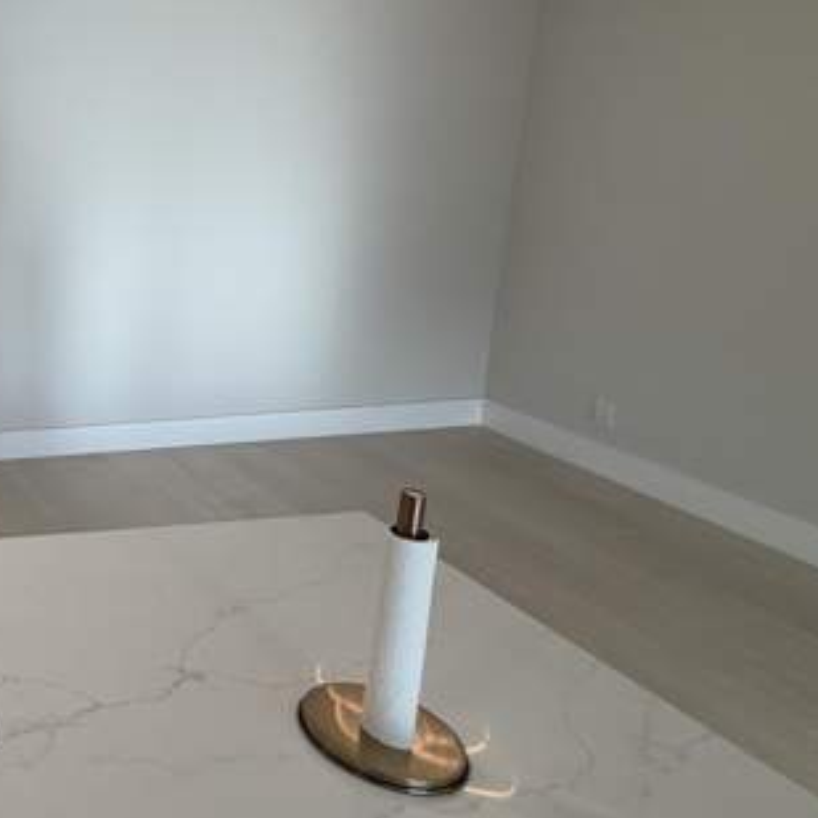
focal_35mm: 32
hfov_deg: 36.5
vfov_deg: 50.3
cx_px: -209
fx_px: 856
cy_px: 278
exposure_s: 1/120
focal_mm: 2.22
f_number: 2.2
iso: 80
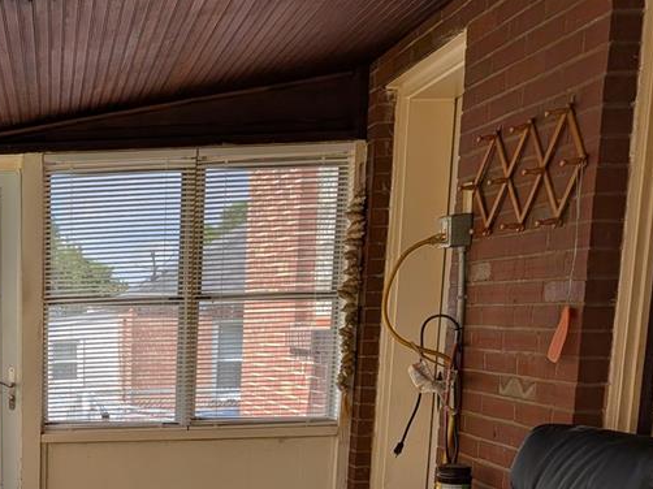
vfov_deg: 27.9
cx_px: 25
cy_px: 489
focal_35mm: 49
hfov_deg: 35.7
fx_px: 924
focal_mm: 4.53
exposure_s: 1/976
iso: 29
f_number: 1.7
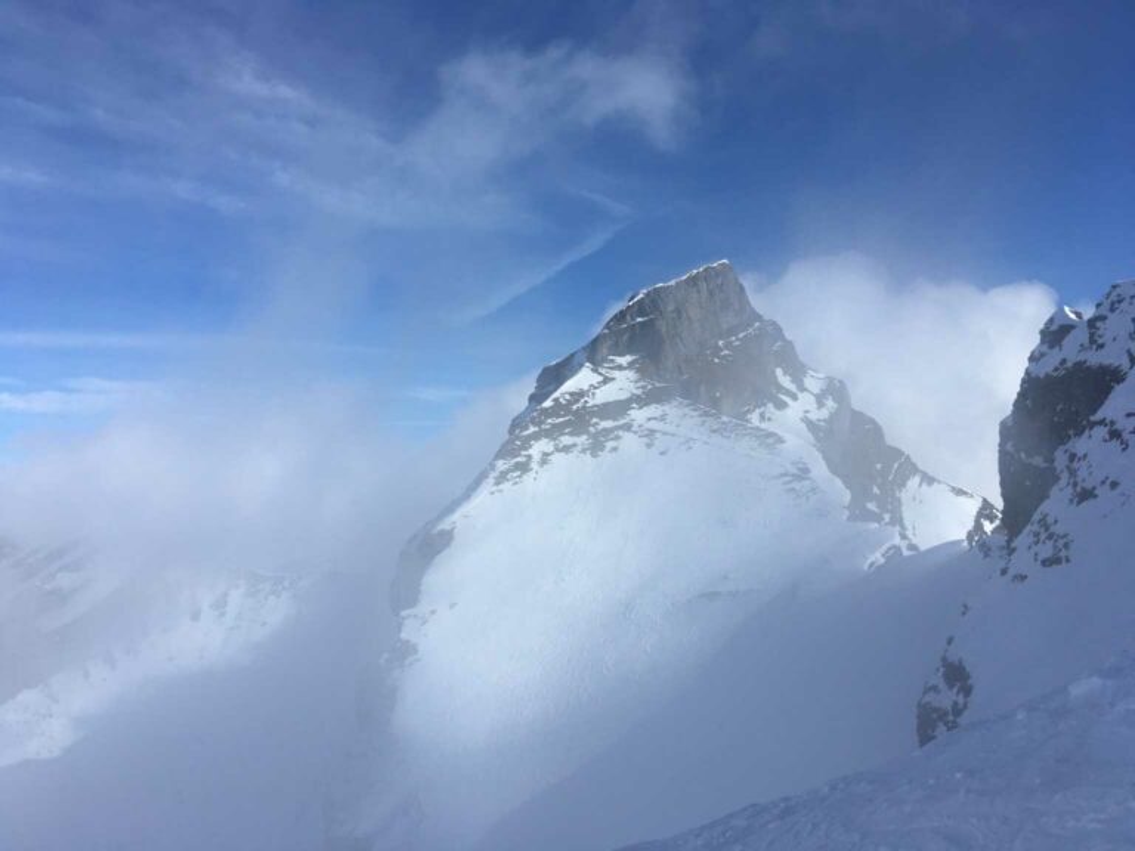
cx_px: 568
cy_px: 426
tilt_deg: +1.8
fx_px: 951
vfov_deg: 48.2
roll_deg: +1.6
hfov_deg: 61.7
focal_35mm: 29
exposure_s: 1/4049
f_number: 2.2
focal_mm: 4.15
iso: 25
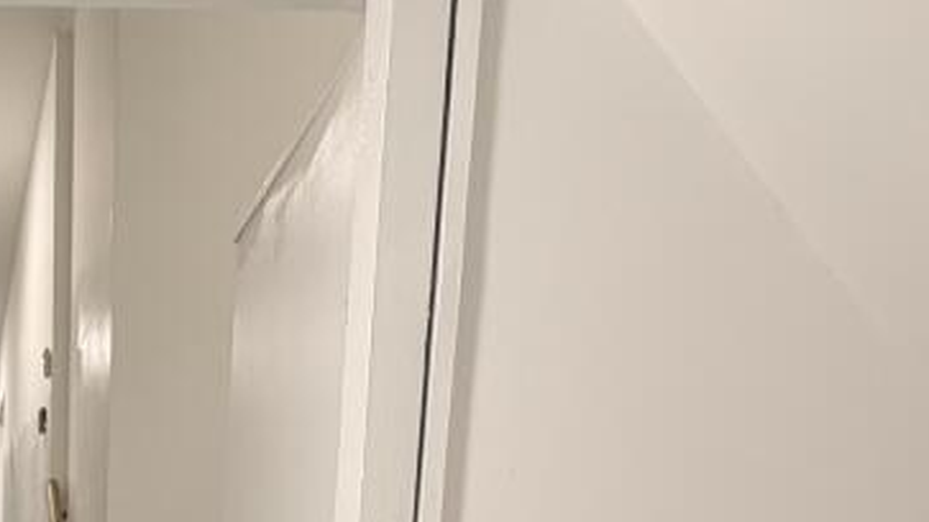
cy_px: 898
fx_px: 1059
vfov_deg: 20.7
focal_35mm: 43
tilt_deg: -9.4
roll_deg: -0.2
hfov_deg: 40.5
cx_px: -33
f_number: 2.2
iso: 160
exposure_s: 1/50
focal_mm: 2.22
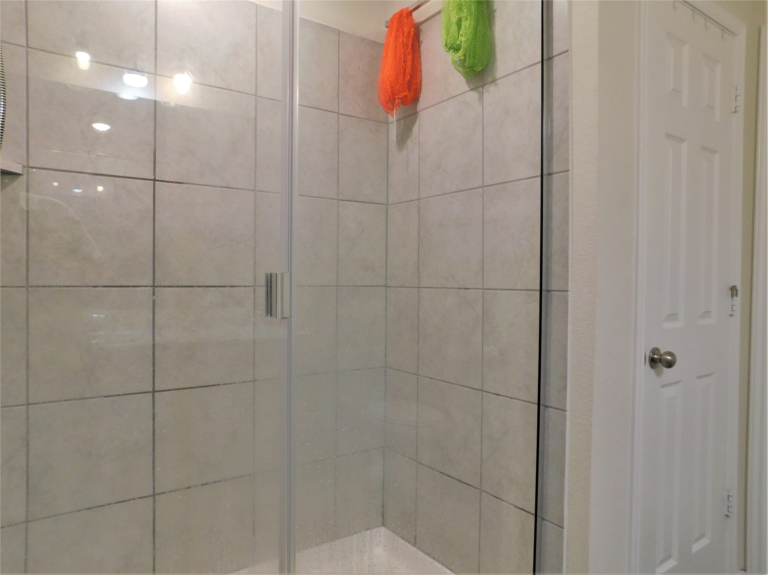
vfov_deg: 58.9
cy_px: 288
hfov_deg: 73.9
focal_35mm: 23
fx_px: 510
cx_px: 384
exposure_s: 1/30
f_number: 3
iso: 220
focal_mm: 4
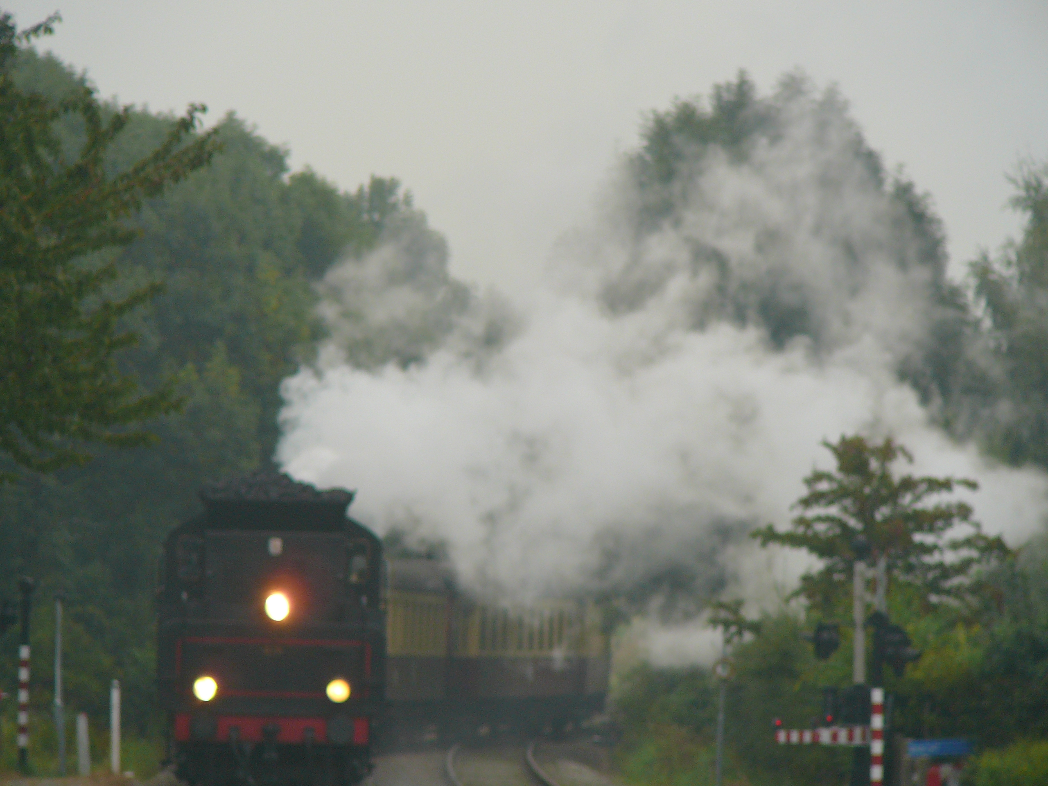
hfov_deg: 5.7
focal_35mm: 350
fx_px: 10596
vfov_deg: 4.2
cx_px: 524
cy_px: 393
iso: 80
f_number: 4.2
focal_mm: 52
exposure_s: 1/80
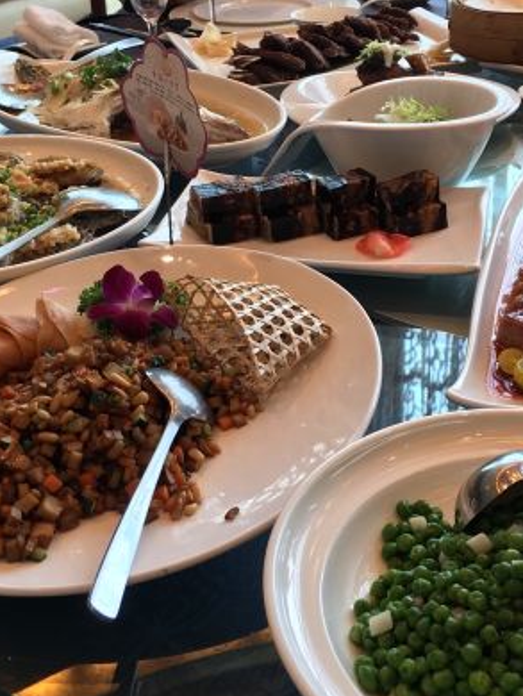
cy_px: 252
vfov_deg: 36.5
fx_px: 1046
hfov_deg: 28.1
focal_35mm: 52
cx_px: 251
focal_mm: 4.15
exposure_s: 1/33
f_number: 2.2
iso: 25
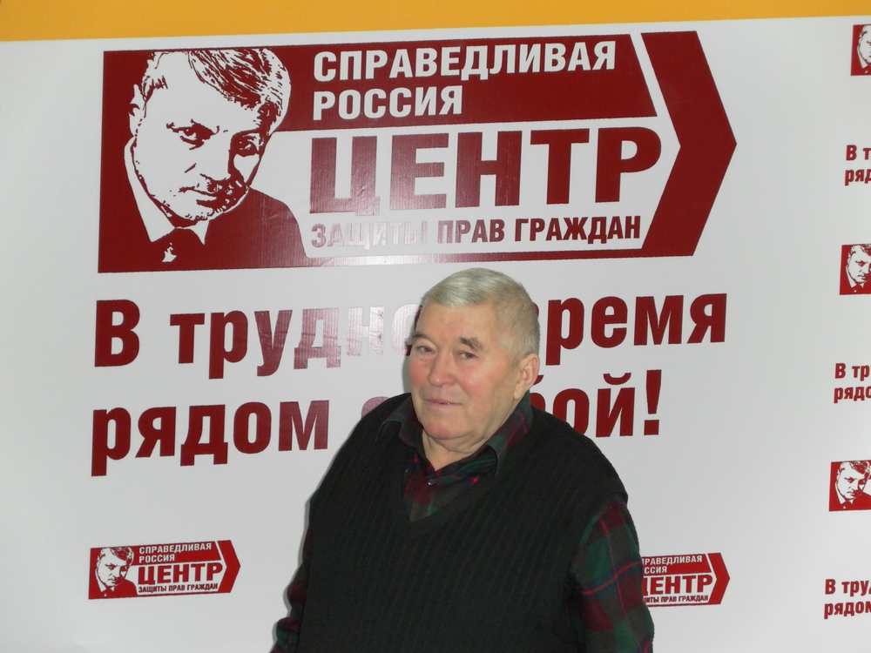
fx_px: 1157
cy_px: 326
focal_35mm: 46
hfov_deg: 41.2
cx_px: 436
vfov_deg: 31.5
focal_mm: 8.2
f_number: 4.3
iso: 200
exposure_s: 1/60
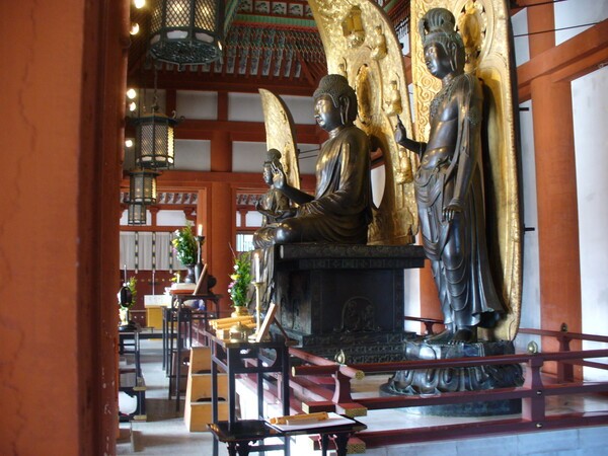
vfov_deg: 38.7
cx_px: 304
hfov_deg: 50.1
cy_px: 228
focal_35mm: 37
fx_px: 650
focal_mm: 6.1
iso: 100
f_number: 2.8
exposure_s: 1/8
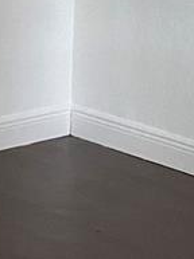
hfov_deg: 9.1
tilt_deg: -4.7
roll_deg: -1.6
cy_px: -90
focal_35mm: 162
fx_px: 1215
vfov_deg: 11.8
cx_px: -18
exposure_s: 1/60
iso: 400
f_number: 1.8
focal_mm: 4.25
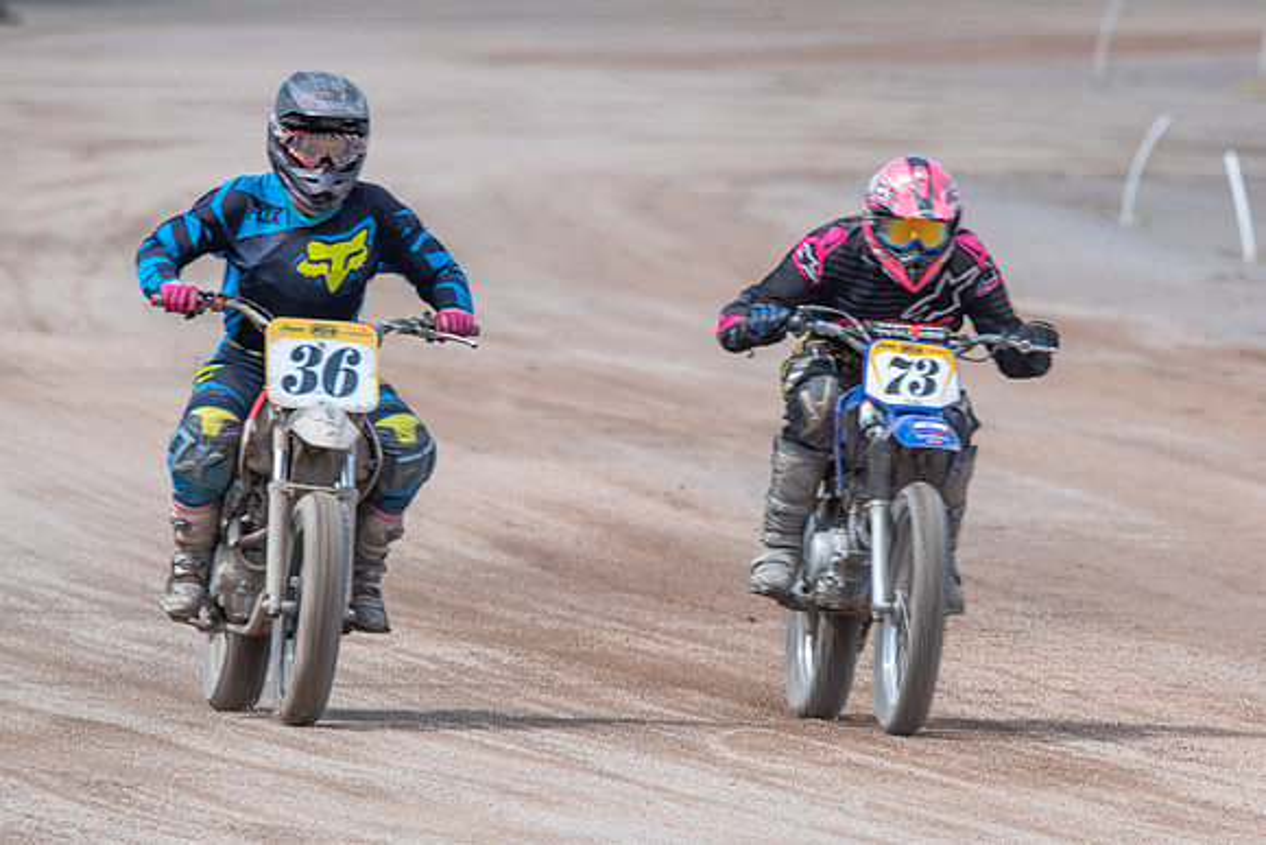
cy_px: 443
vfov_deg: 1.8
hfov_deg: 2.7
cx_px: 795
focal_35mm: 771
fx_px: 27122
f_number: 8
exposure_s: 1/250
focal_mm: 460
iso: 100
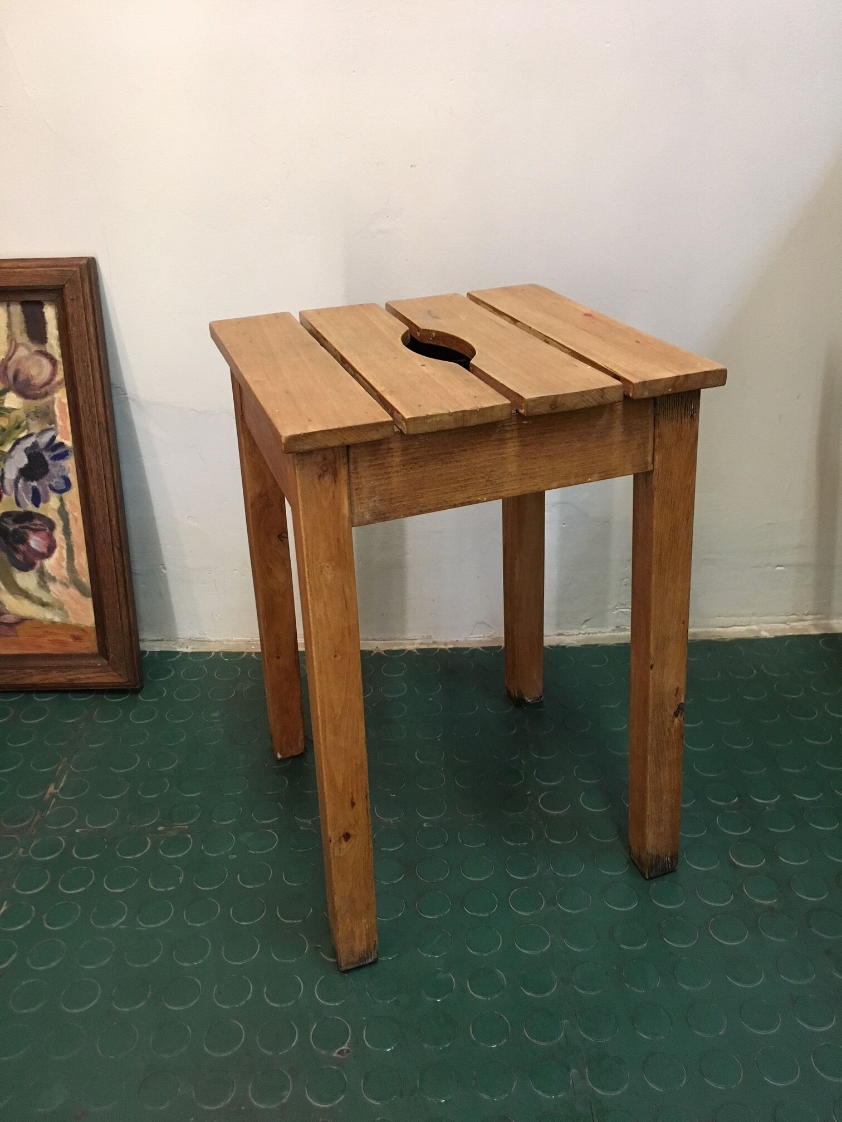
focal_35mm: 29
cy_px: 561
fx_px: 941
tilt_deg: -28.5
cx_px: 421
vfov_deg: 61.7
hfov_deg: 48.2
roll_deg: +1.9
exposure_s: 1/33
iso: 250
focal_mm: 4.15
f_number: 2.2
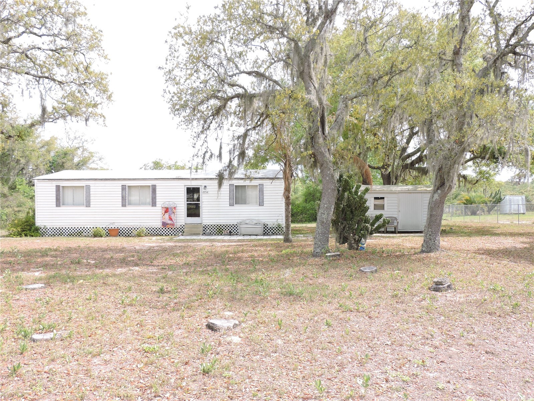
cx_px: 267
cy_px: 200
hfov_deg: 60.0
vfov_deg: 46.8
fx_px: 463
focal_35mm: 30
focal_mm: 5.4
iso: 180
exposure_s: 1/500
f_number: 3.1
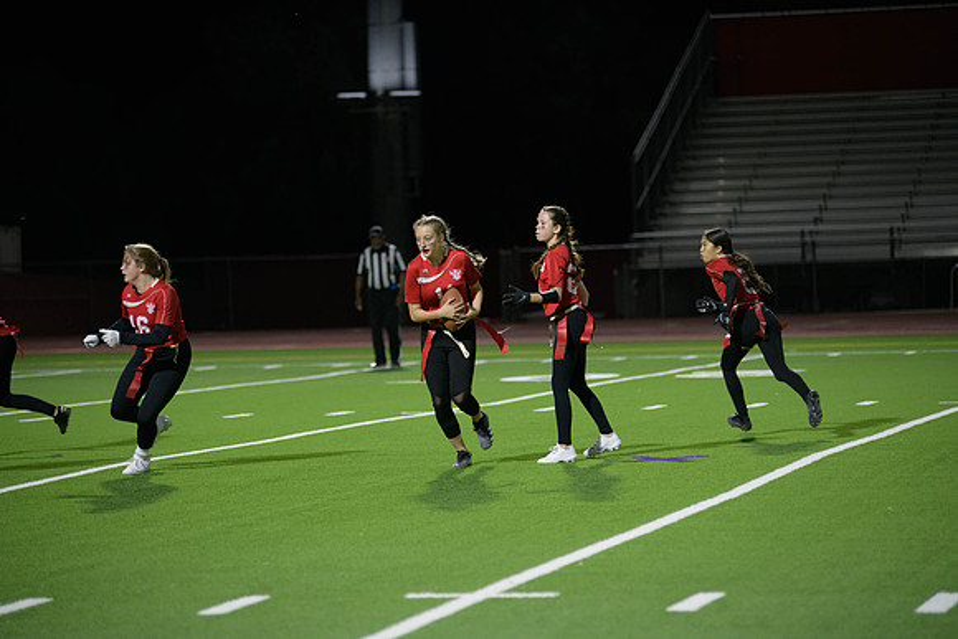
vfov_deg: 9.8
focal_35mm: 140
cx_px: 479
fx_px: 3726
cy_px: 320
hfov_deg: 14.7
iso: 2800
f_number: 2.8
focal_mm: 140
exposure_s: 1/640
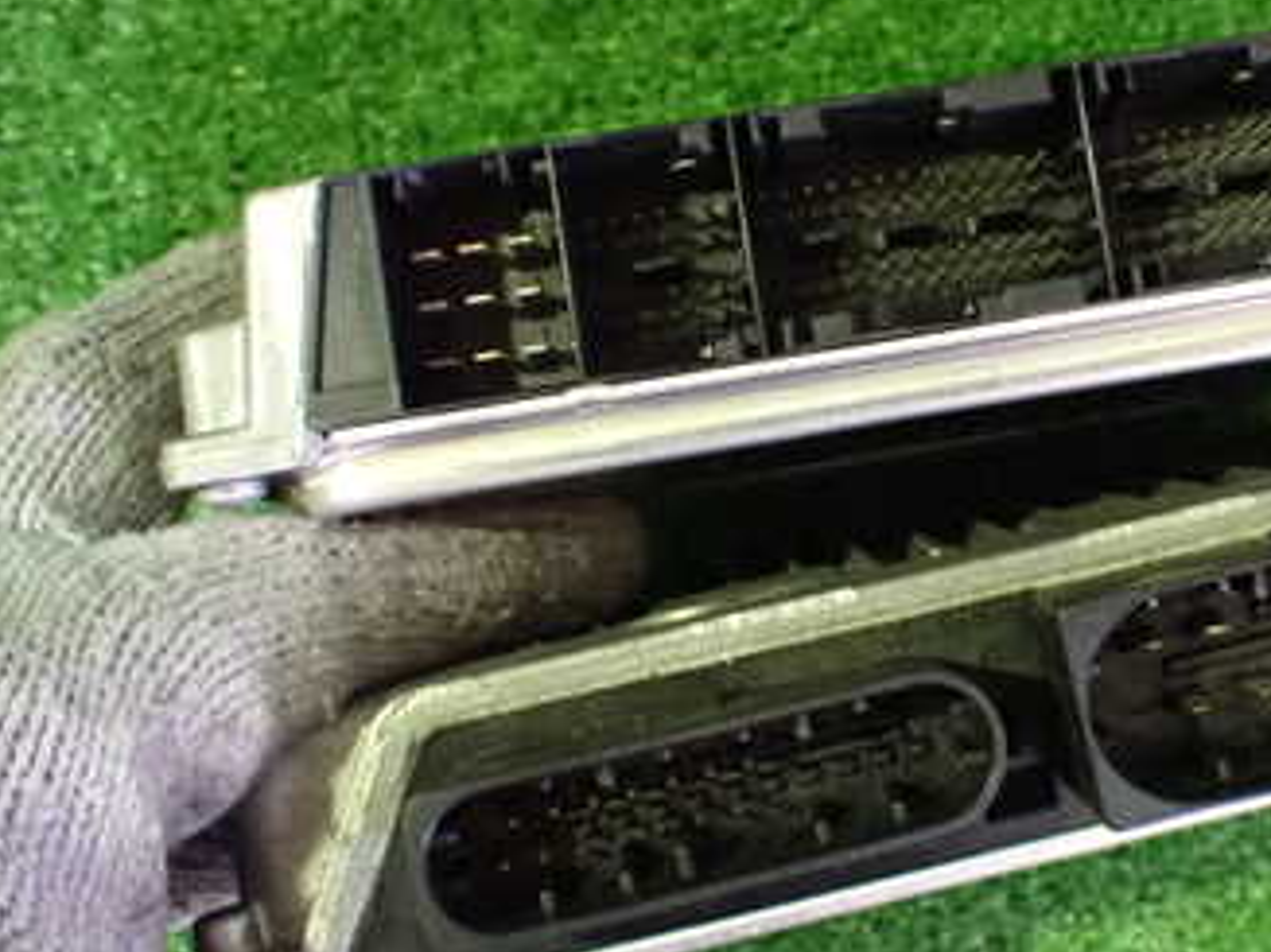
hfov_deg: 34.2
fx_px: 2019
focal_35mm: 55
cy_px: 470
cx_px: 960
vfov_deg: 26.5
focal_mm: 5.4
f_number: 2.3
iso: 1250
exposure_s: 1/30
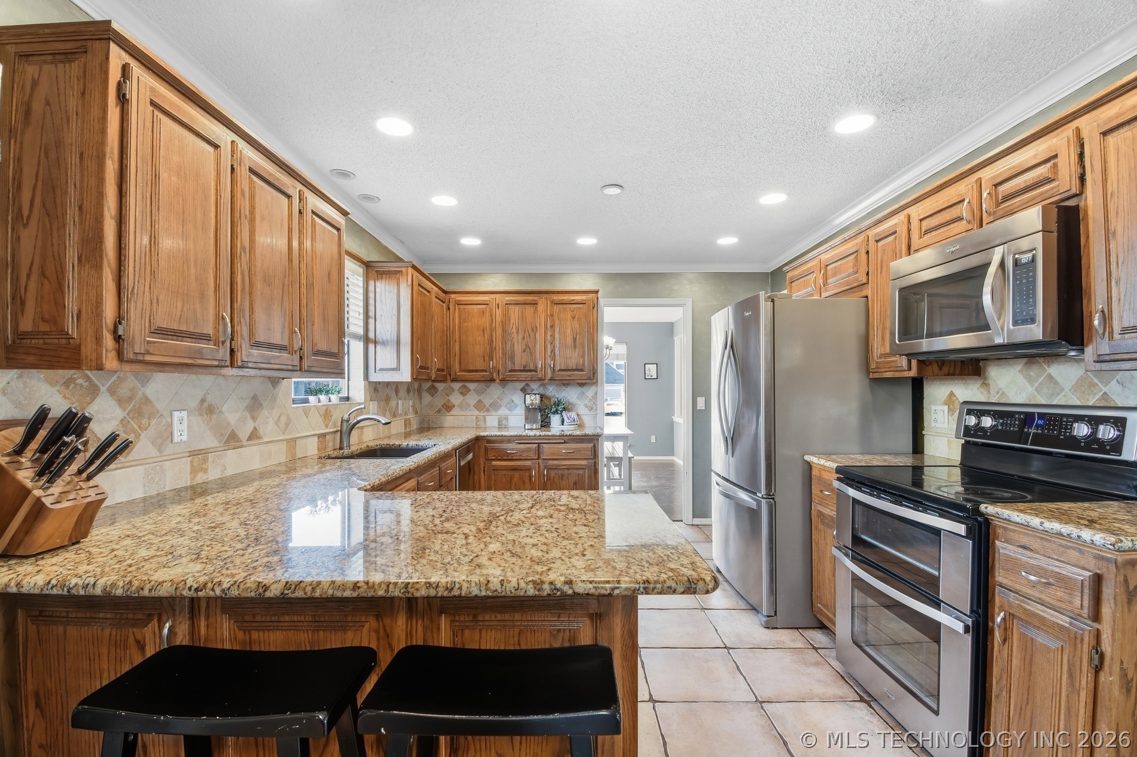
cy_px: 378
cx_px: 568
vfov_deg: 77.3
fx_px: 474
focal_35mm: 15
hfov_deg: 100.4
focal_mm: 10
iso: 250
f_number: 9
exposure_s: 1/20
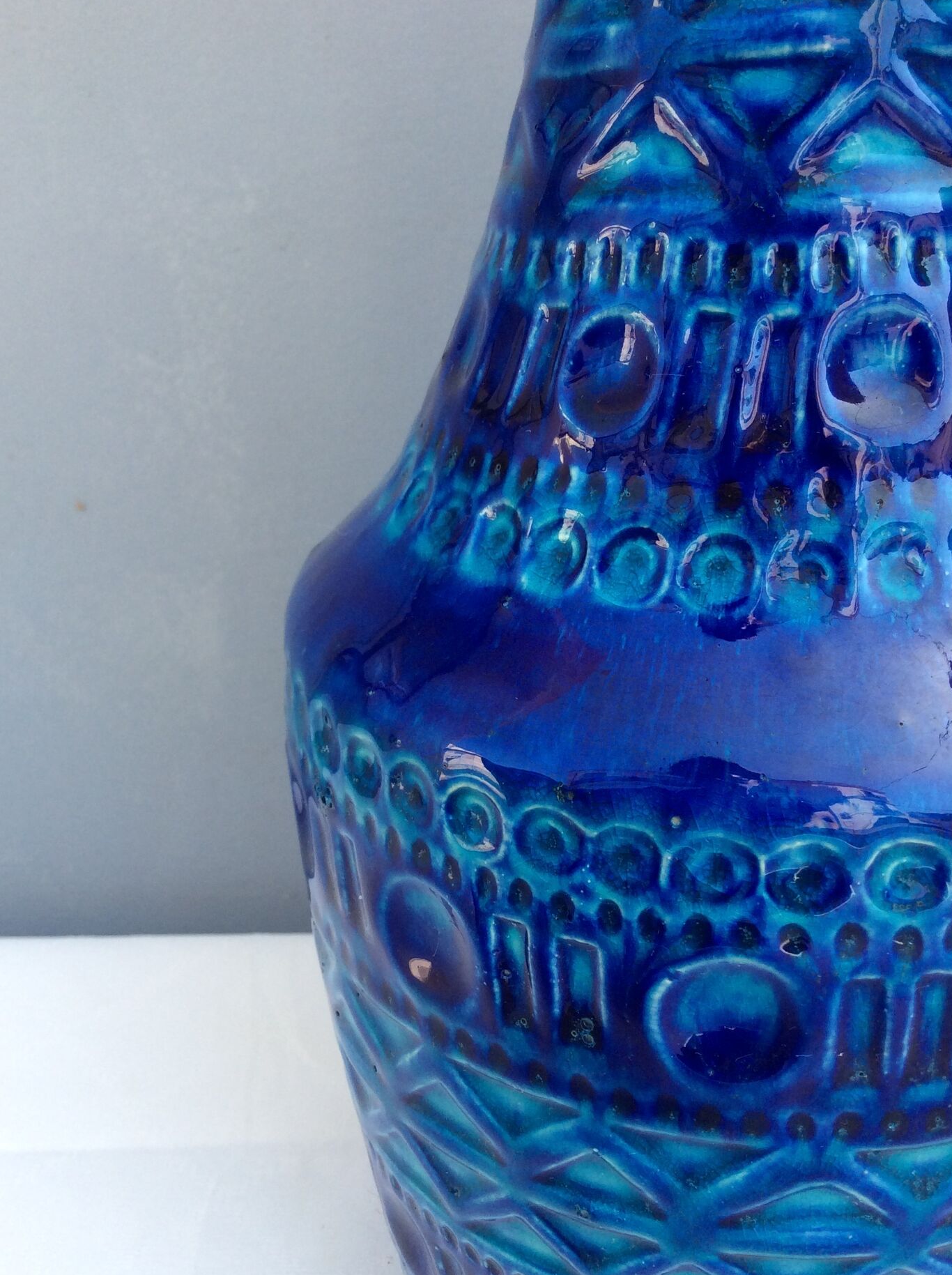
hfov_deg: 40.6
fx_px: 1287
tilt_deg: -19.2
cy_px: 680
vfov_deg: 52.7
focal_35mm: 35
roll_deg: +0.5
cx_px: 509
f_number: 2.4
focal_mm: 3.3
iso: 32
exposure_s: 1/169
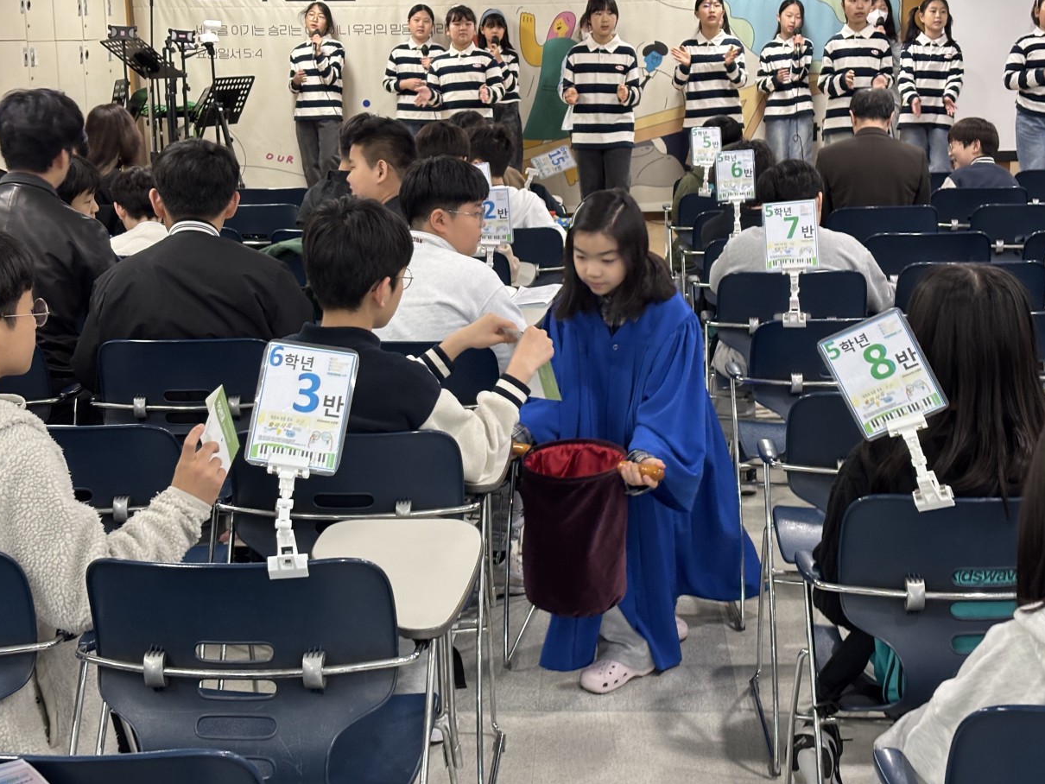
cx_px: 517
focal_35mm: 55
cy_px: 372
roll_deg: +0.6
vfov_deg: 26.6
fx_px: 1661
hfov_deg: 34.9
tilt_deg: -15.3
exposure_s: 1/40
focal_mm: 5.96
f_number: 1.6
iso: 160
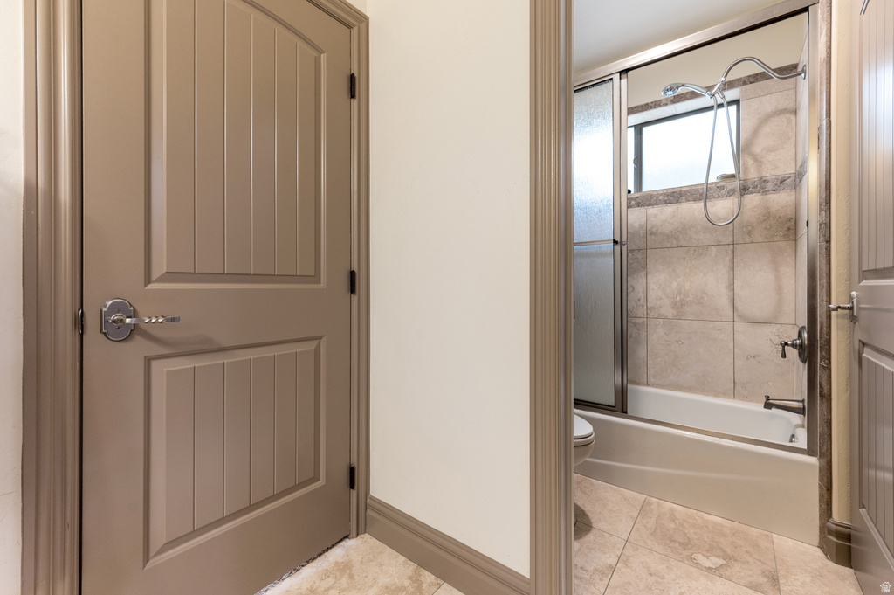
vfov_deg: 81.1
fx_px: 347
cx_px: 447
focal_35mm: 14
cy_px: 298
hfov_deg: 104.3
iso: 500
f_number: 7.1
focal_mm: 14
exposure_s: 1/4
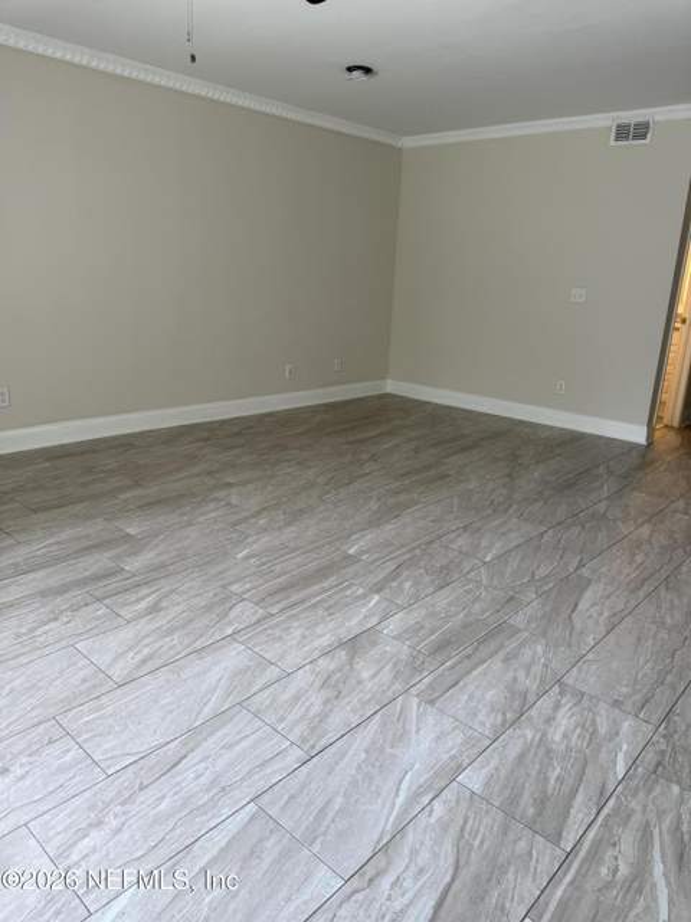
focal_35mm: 24
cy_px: 461
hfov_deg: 56.8
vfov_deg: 71.6
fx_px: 639
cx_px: 346
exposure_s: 1/120
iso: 125
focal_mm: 6.76
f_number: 1.78
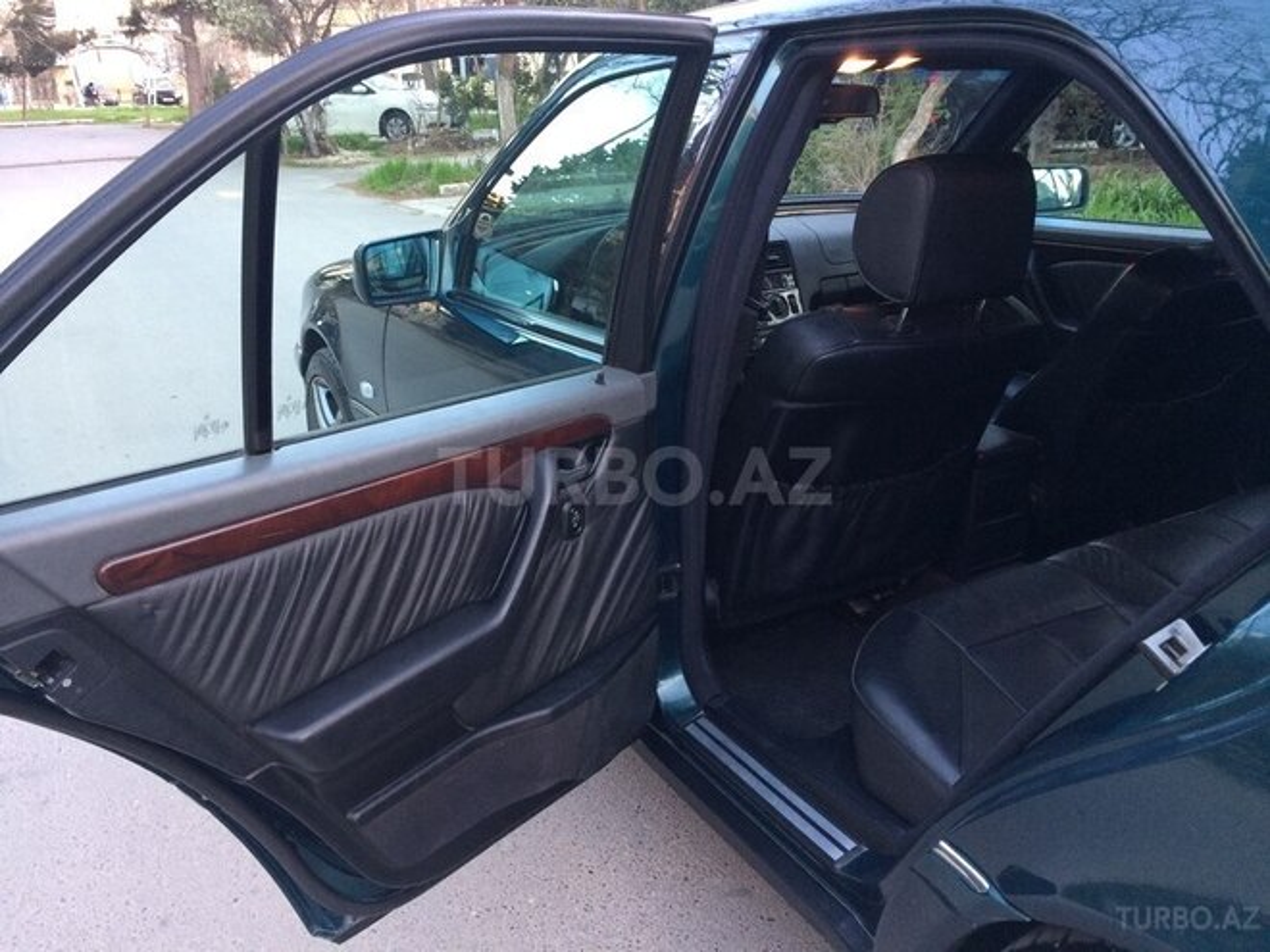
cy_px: 476
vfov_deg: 48.2
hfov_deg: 61.7
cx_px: 635
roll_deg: +0.9
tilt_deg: -19.2
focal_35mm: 29
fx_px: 1064
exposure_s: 1/33
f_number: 2.2
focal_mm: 4.15
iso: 160
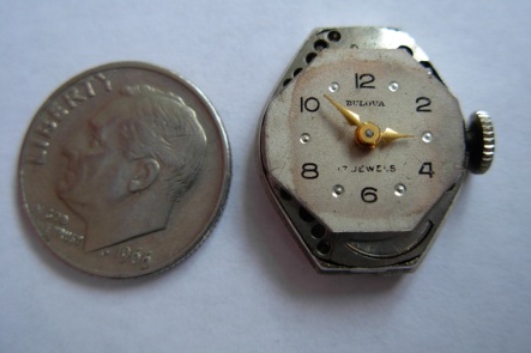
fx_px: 590
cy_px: 157
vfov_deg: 33.3
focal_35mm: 40
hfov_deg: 48.5
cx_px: 265
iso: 79
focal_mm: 6.3
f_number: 2.9
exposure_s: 1/53.8
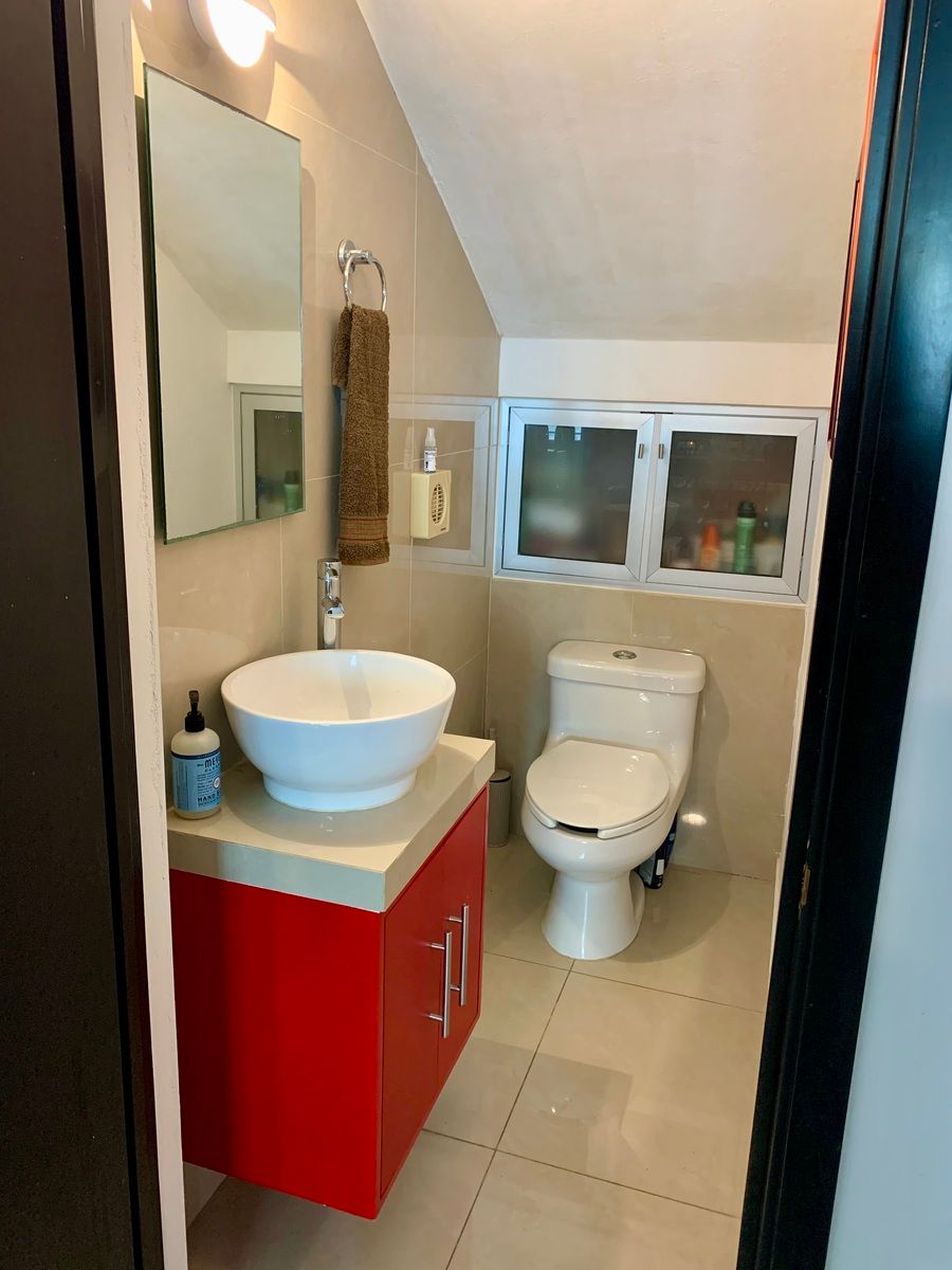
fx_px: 953
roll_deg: -1.7
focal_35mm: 26
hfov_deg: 53.1
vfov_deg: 67.3
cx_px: 476
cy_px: 635
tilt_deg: -13.1
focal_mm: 4.25
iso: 320
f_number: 1.8
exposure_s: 1/40
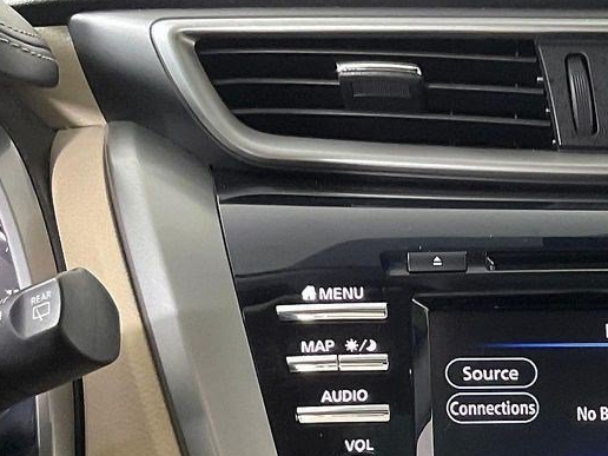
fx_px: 1581
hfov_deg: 21.0
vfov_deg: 15.8
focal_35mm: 90
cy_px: 553
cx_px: 616
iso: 200
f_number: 1.8
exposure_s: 1/60
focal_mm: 3
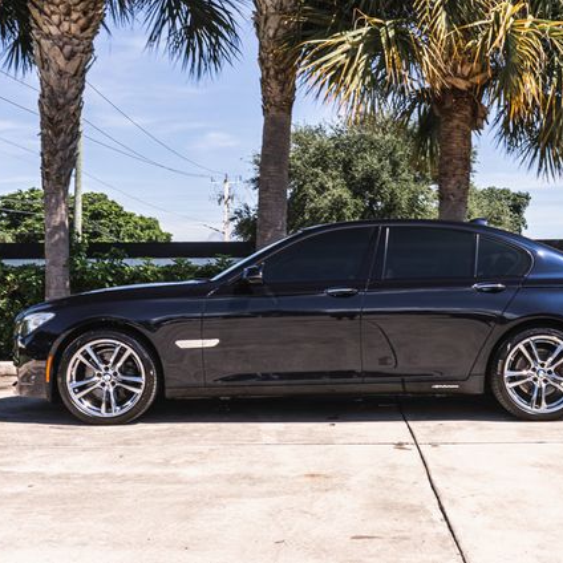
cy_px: 281
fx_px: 1012
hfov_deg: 30.9
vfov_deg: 31.1
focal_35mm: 55
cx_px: 362
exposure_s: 1/80
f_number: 8
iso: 160
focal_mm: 31
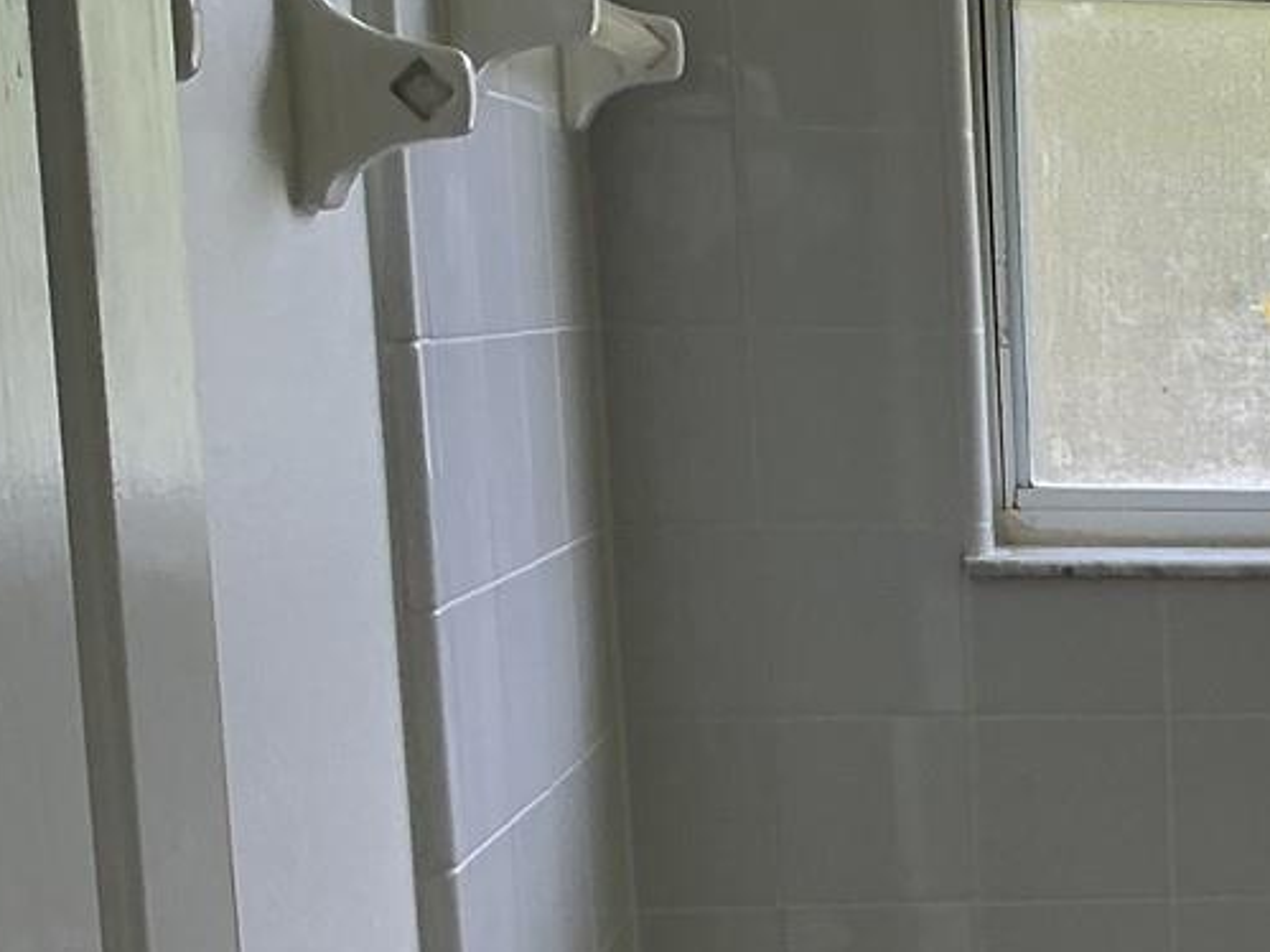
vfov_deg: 15.5
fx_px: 3411
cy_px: 988
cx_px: 1957
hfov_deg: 18.5
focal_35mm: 93
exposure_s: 1/120
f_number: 1.8
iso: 40
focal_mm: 3
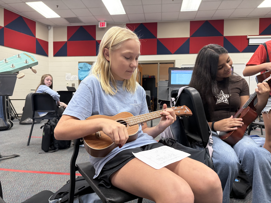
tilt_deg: -0.8
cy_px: 102
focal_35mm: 24
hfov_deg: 71.6
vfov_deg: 56.8
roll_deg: -0.7
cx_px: 136
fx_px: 188
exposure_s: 1/60
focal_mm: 6.76
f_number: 1.78
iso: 250
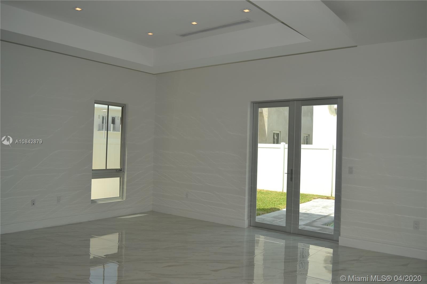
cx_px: 214
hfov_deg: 61.9
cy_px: 142
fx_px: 356
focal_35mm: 30
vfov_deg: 43.6
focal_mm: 20
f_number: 5
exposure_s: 1/200
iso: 100
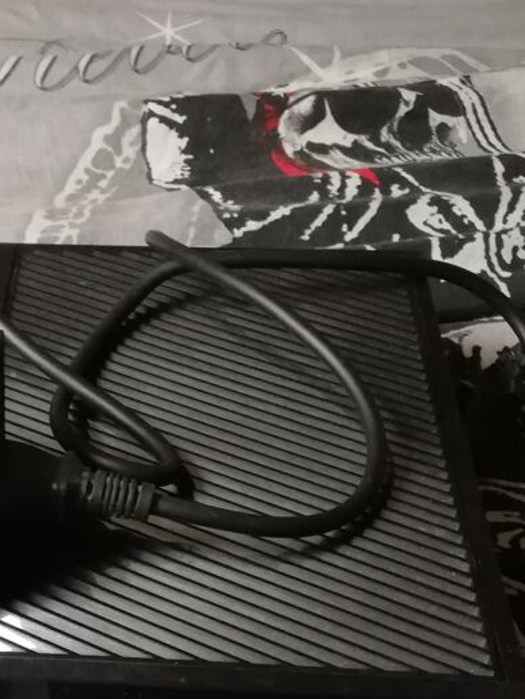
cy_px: 744
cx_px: -22
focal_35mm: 67
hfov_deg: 21.1
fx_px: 1354
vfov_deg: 26.9
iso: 500
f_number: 2.2
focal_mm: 3.81
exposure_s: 1/20
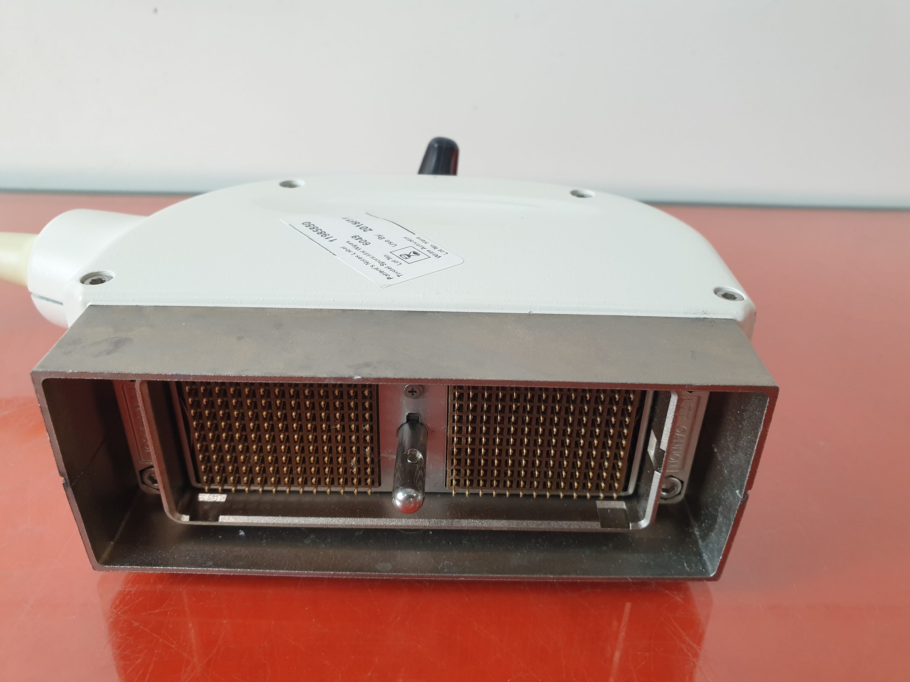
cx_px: 455
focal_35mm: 26
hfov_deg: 67.3
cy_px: 341
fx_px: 683
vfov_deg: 53.1
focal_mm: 4.3
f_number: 2.4
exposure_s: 1/50
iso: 200
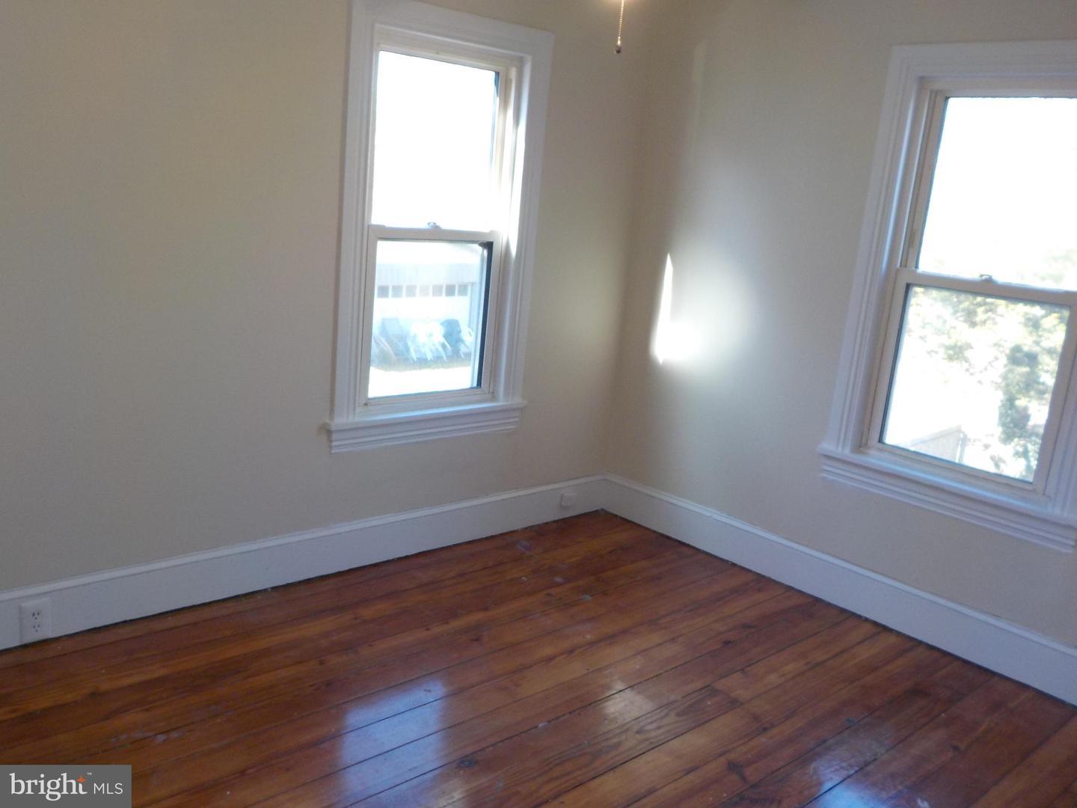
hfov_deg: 60.0
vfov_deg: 46.8
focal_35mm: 30
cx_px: 538
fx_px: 933
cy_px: 404
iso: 125
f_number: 3.3
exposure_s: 1/40
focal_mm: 4.1
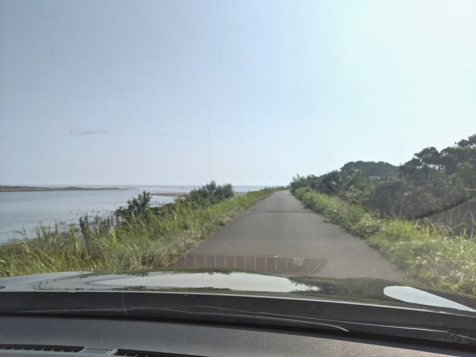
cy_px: 178
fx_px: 371
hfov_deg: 65.3
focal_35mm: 27
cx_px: 238
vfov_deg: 51.4
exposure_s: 1/7812
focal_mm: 4.44
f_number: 1.8
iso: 75
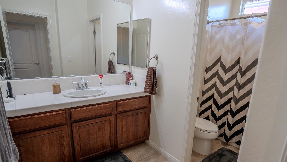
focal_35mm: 21
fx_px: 160
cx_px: 156
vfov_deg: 53.2
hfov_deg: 83.6
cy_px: 97
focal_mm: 16
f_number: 4.5
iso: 125
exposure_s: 1/80
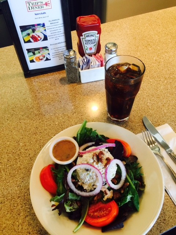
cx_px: 88
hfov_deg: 48.2
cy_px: 118
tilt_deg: -51.6
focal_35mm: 29
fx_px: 197
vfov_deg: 61.7
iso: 50
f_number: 2.2
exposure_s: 1/15
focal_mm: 4.15
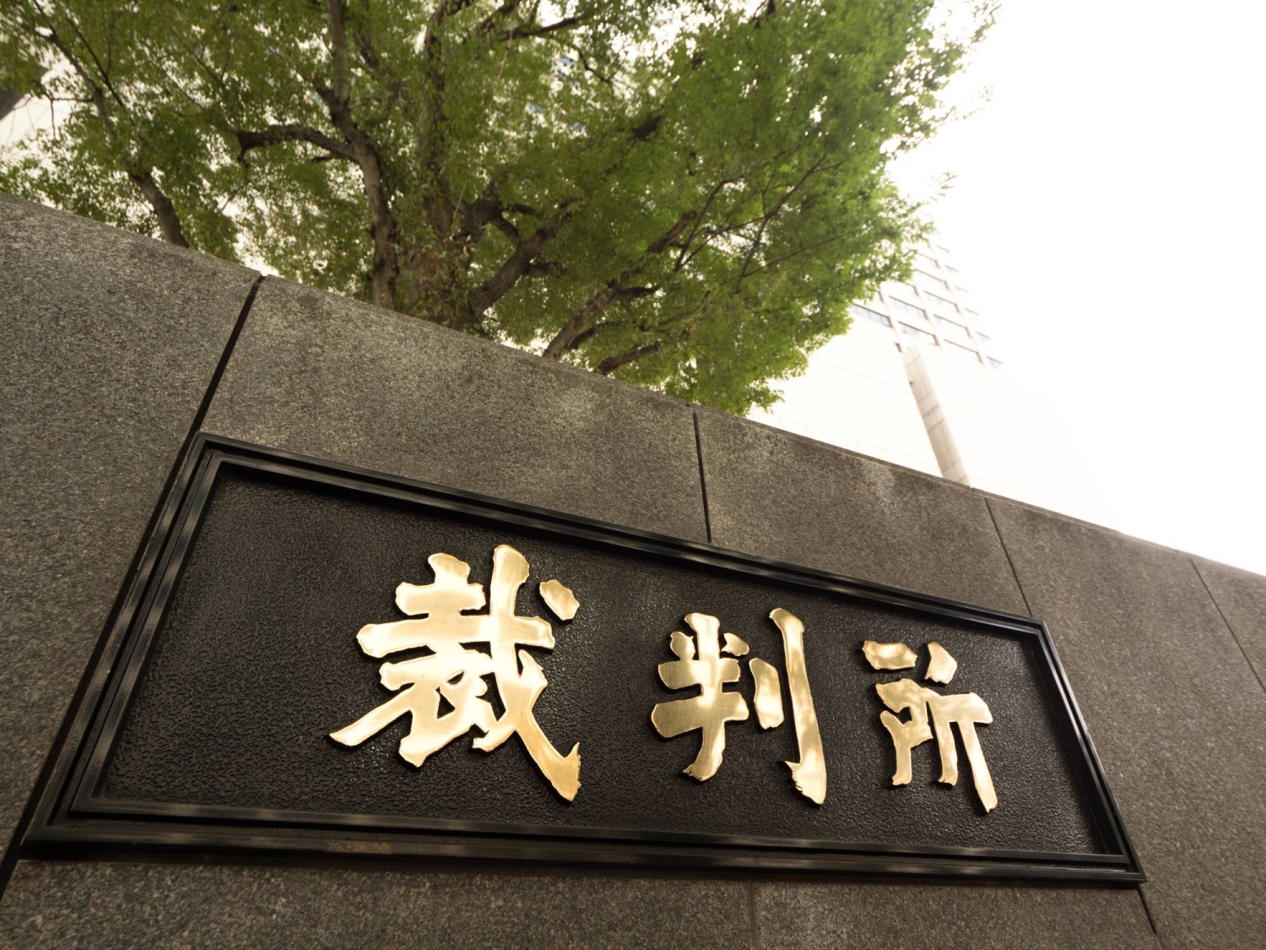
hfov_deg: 81.7
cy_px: 475
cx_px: 633
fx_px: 731
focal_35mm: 20
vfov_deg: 66.0
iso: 200
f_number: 4.5
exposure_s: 1/125
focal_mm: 10
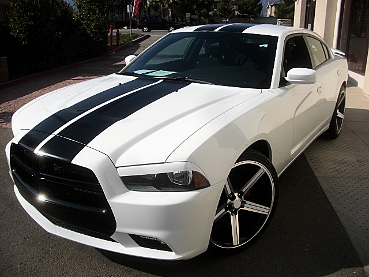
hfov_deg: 51.4
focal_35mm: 36
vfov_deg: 39.7
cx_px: 184
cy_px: 138
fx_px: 384
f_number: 7.9
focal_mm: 6.3
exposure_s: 1/200
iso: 50
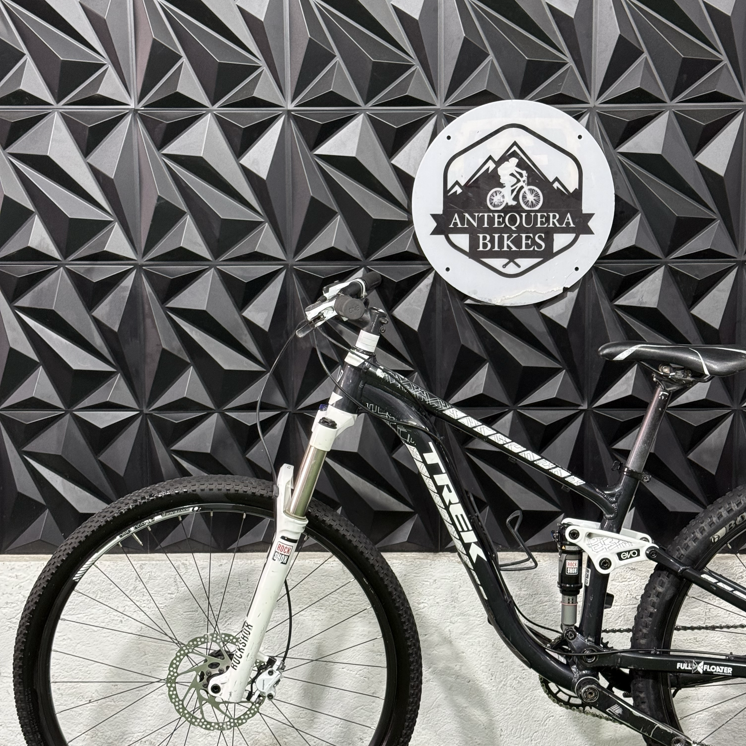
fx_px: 1390
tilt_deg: -8.8
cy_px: 390
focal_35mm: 57
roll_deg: -0.1
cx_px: 375
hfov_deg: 30.0
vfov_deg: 30.0
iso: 160
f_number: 1.78
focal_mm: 6.76
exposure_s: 1/60
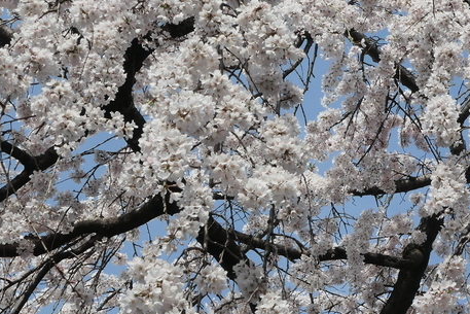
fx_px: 1645
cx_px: 453
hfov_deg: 16.0
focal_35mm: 126
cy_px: 255
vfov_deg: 10.9
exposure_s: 1/800
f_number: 6.3
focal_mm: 17.6
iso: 200
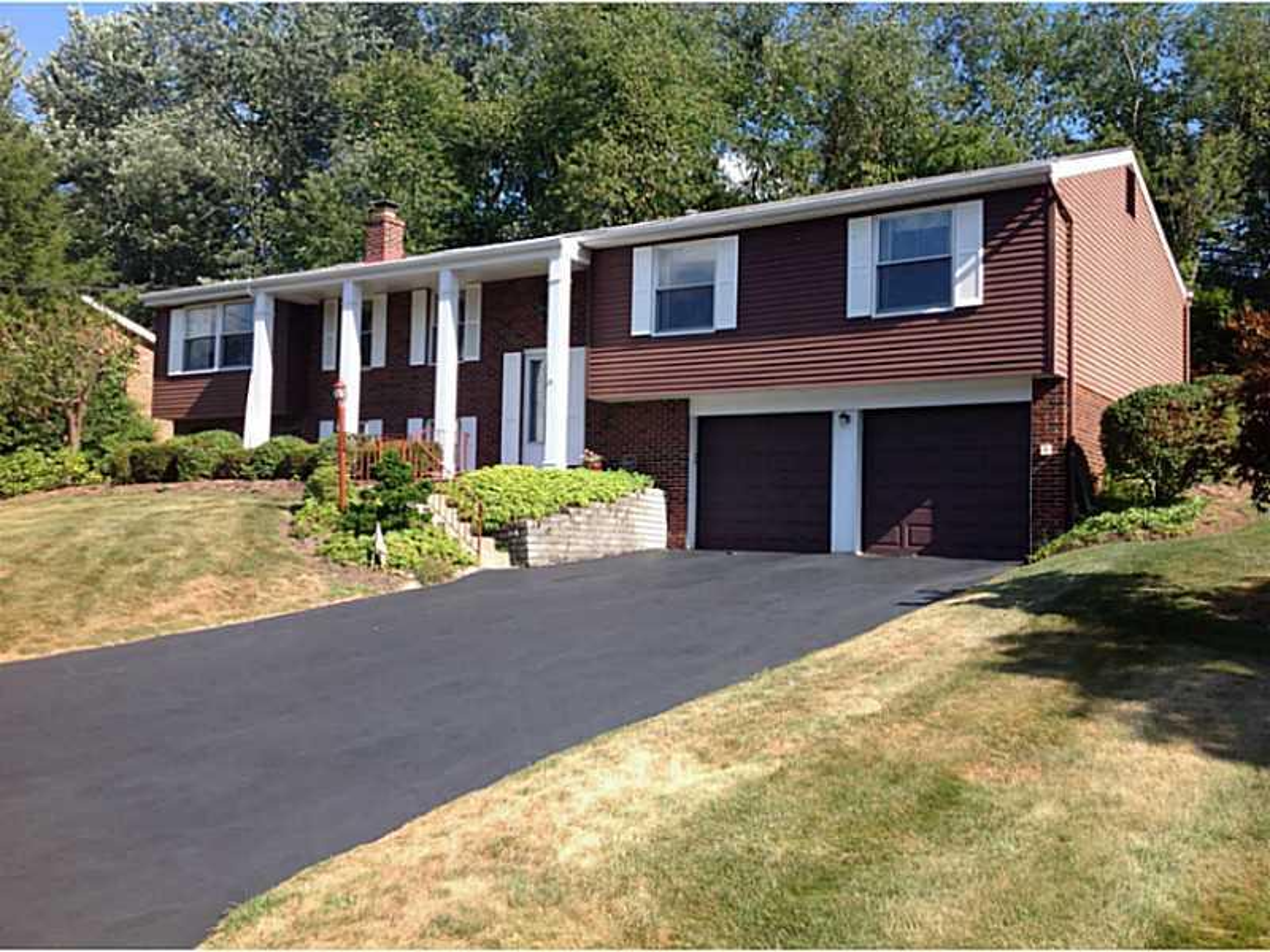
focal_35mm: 35
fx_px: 1284
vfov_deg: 40.7
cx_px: 635
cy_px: 476
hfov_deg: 52.6
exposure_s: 1/975
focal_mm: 4.28
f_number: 2.4
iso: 50
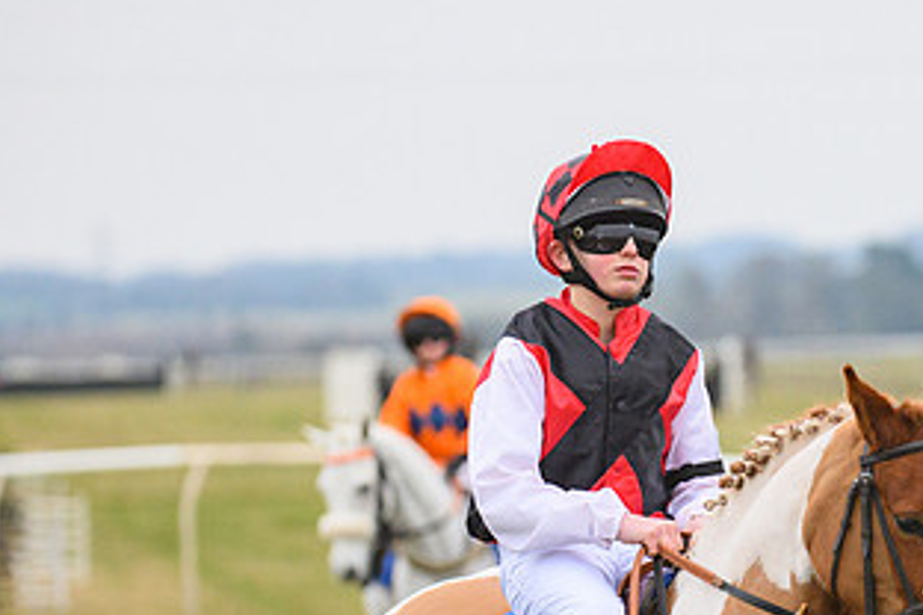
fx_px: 8101
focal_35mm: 316
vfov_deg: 4.3
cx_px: 819
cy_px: 529
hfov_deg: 6.5
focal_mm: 170
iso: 1000
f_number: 5
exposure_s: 1/2000
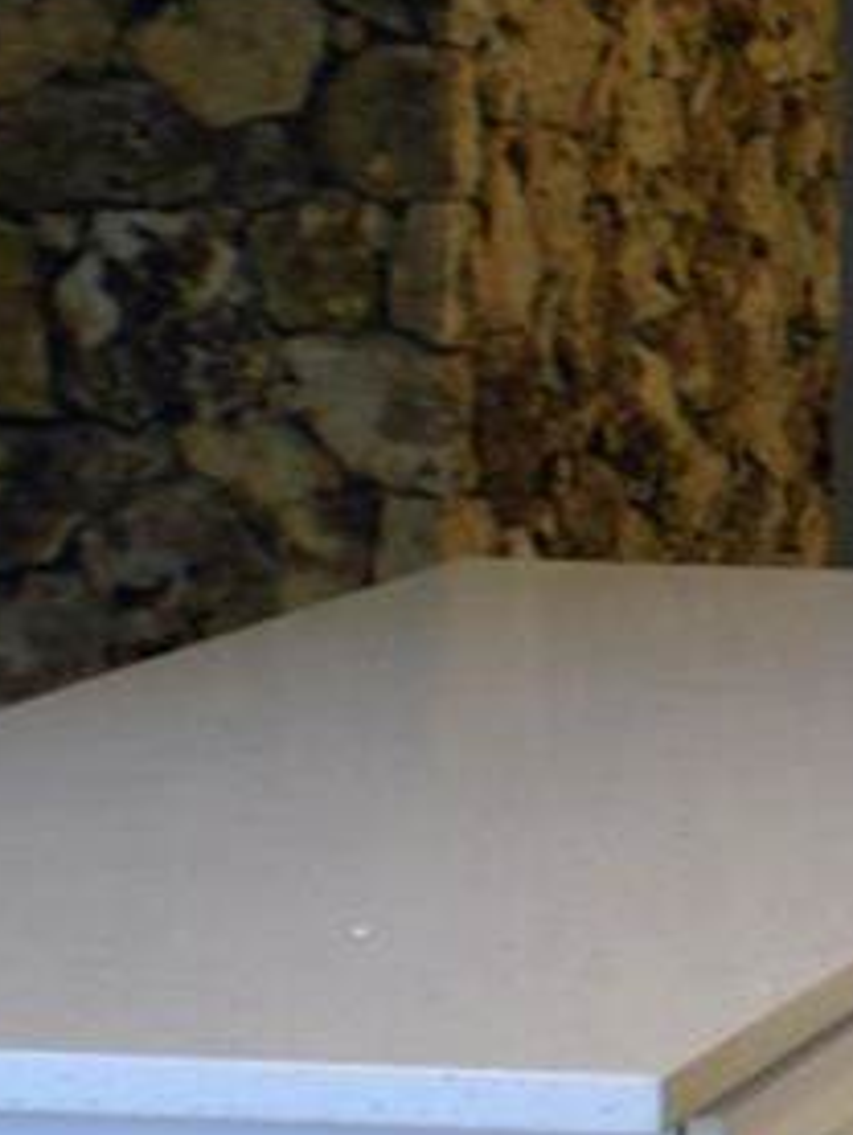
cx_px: 2887
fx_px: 7649
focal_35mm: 233
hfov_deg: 5.8
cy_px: 492
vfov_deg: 8.5
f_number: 4.2
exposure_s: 1/60
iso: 450
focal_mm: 28
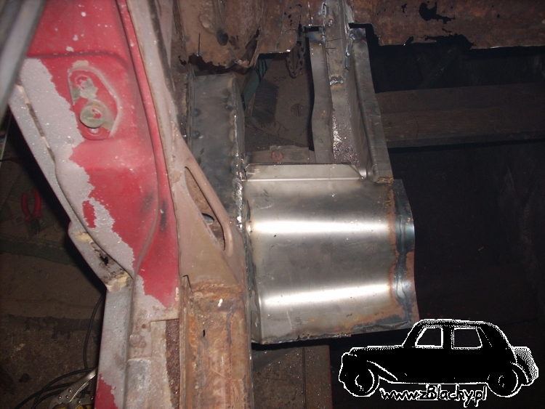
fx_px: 583
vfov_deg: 38.7
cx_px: 272
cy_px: 204
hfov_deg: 50.1
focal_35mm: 37
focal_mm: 6.2
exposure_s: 1/60
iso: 64
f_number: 2.8
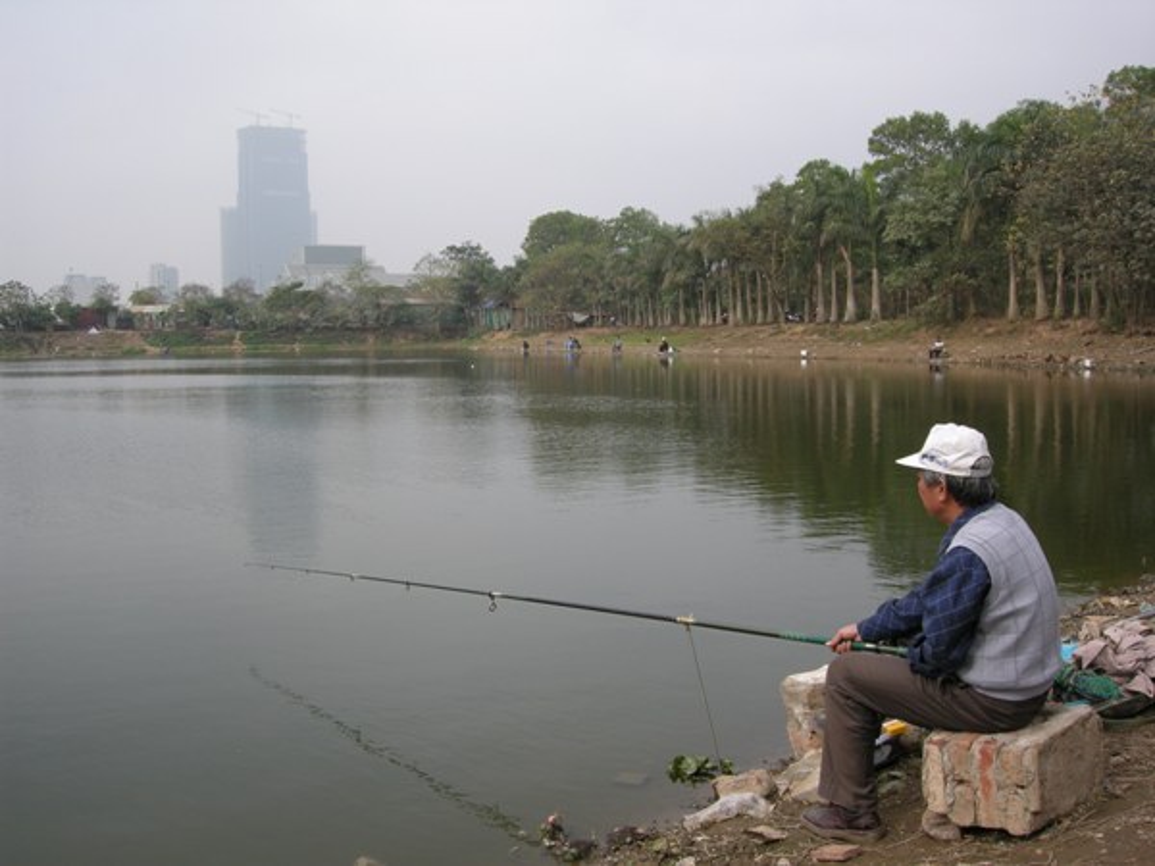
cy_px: 433
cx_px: 578
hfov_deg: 51.4
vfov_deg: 39.7
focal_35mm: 36
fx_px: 1201
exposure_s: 1/215
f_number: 5.4
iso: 64
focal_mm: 7.5
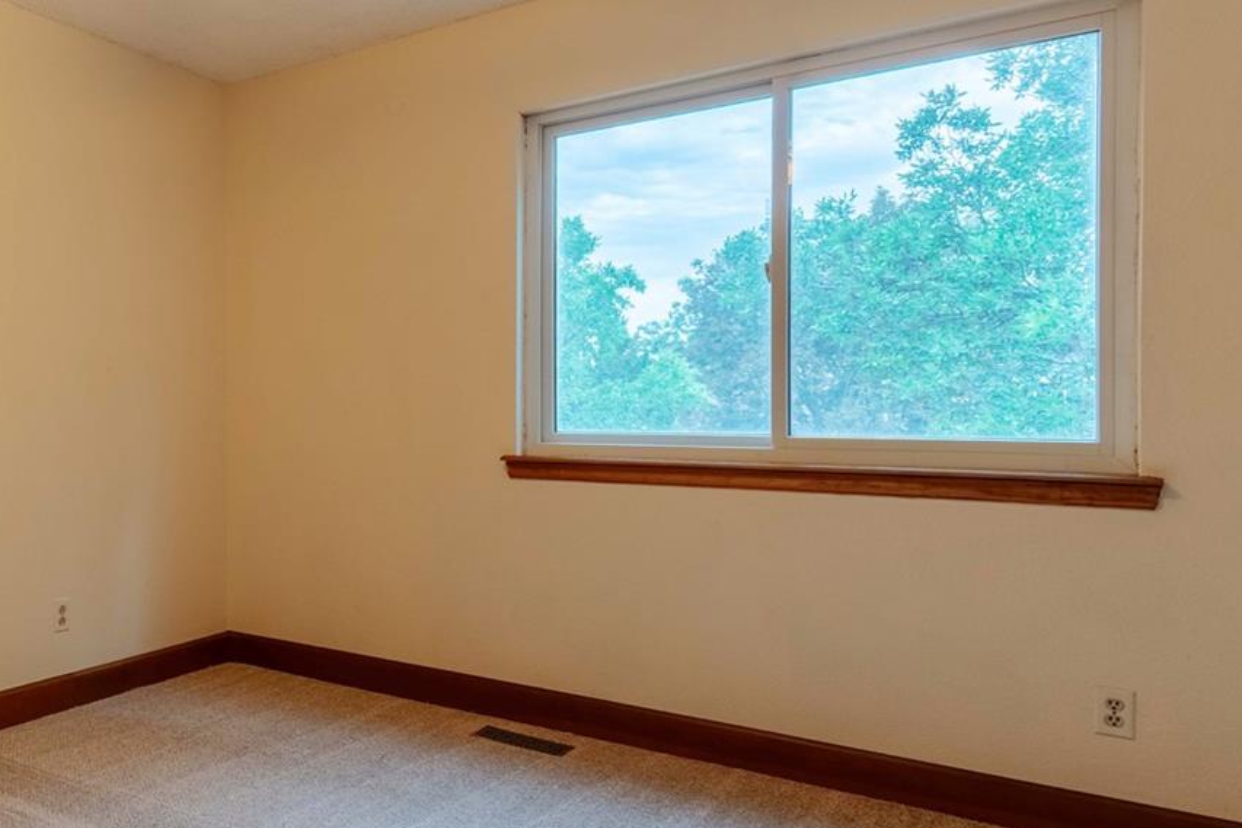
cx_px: 153
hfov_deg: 54.9
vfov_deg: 43.6
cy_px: 403
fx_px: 1035
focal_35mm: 30
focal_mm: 16
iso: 800
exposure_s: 1/640
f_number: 8
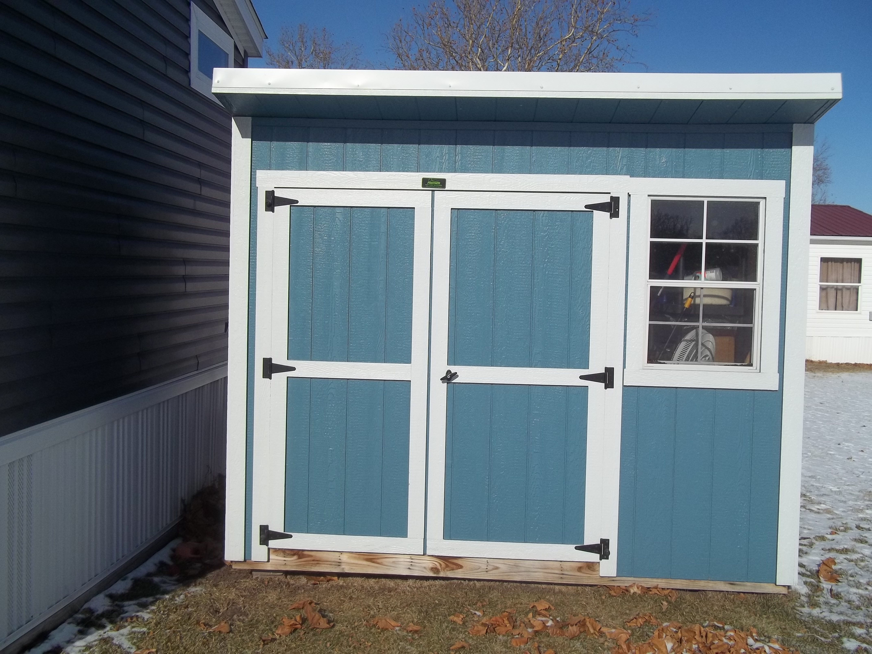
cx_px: 436
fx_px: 806
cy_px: 327
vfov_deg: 44.2
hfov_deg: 56.8
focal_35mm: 32
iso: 64
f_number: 8.8
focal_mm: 5.7
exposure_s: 1/400
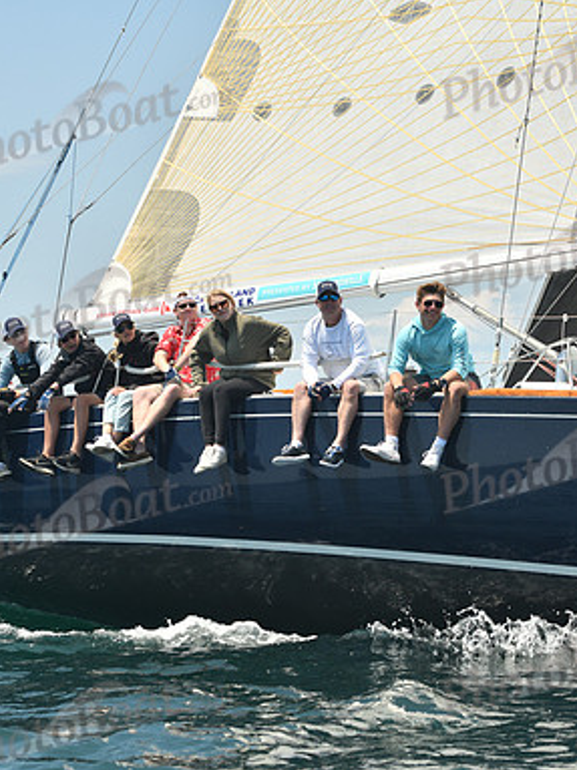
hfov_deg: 14.5
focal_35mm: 102
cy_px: 385
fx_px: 2268
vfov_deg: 19.3
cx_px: 338
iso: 320
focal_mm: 70
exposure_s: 1/640
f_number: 5.6
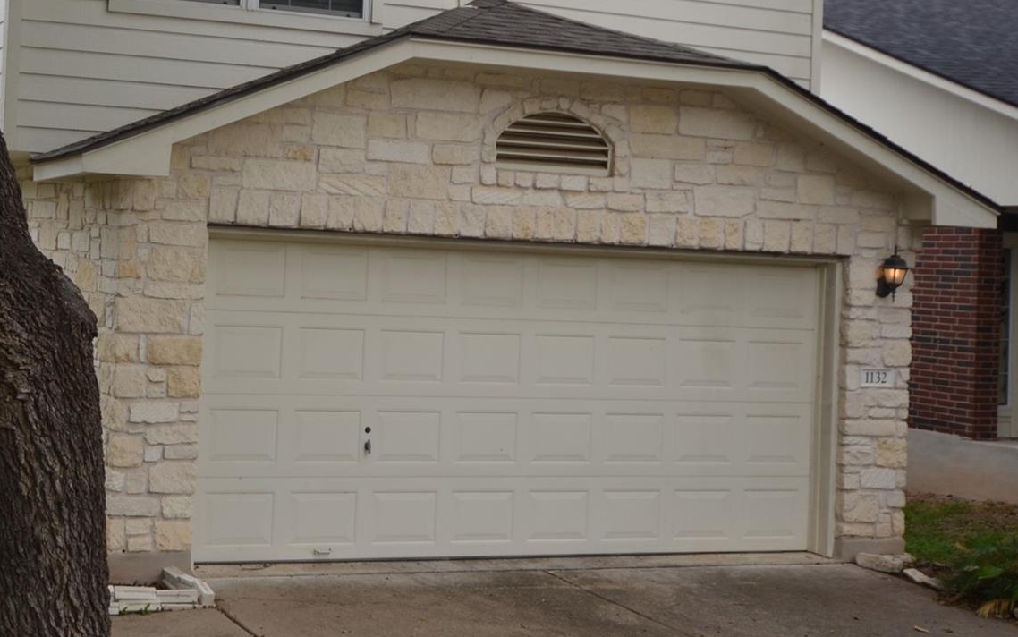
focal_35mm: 55
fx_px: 1526
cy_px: 176
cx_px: 164
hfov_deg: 35.4
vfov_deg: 23.4
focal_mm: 20
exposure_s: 1/125
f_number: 5.6
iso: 100
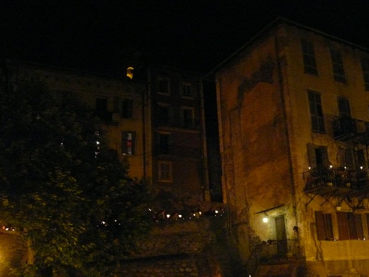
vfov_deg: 34.3
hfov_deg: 44.6
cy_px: 160
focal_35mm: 42
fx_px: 448
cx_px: 214
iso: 800
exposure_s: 1/8
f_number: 2.8
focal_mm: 7.4
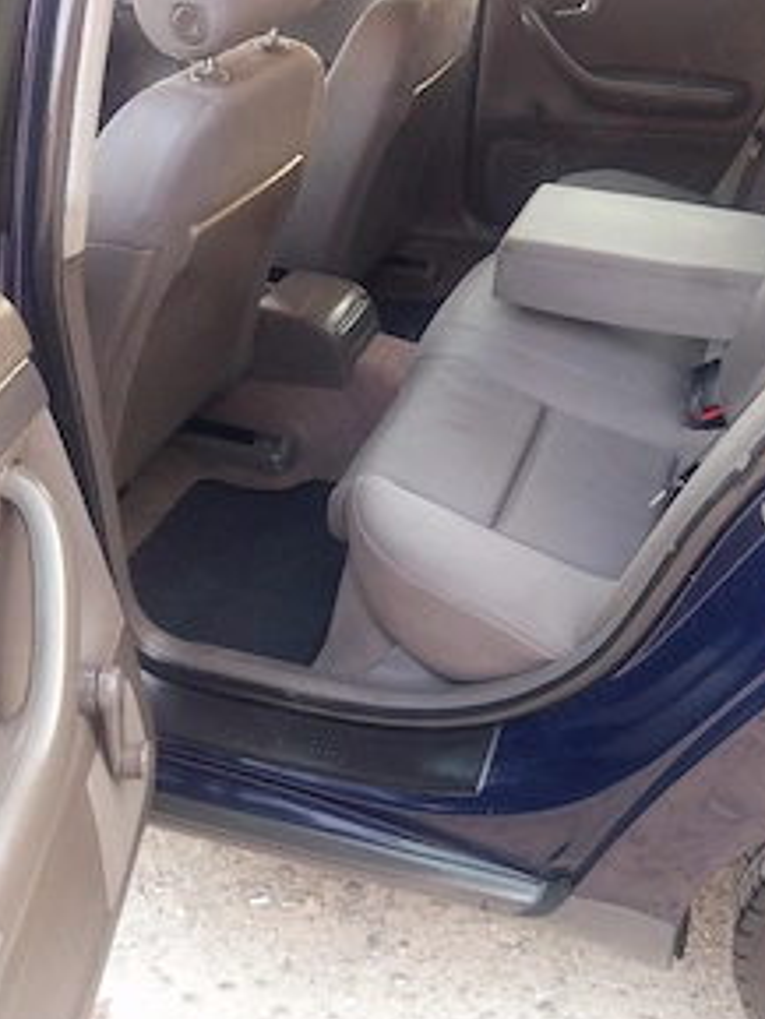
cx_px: 444
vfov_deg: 51.1
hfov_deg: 39.6
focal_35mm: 36
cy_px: 420
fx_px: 1060
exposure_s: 1/50
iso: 320
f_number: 1.8
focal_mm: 4
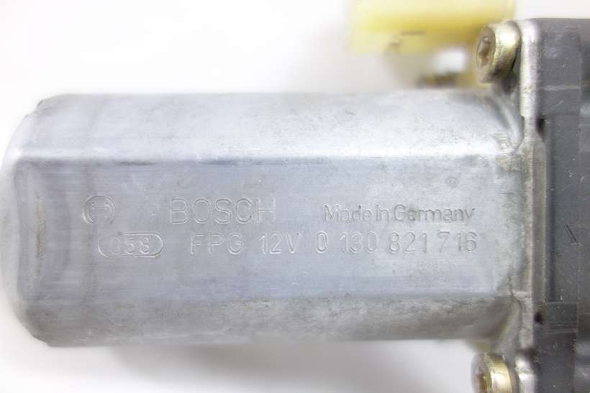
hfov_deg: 65.5
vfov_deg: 46.4
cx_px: 295
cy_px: 196
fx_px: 459
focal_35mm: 28
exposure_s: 1/40
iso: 125
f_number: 1.8
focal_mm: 10.4
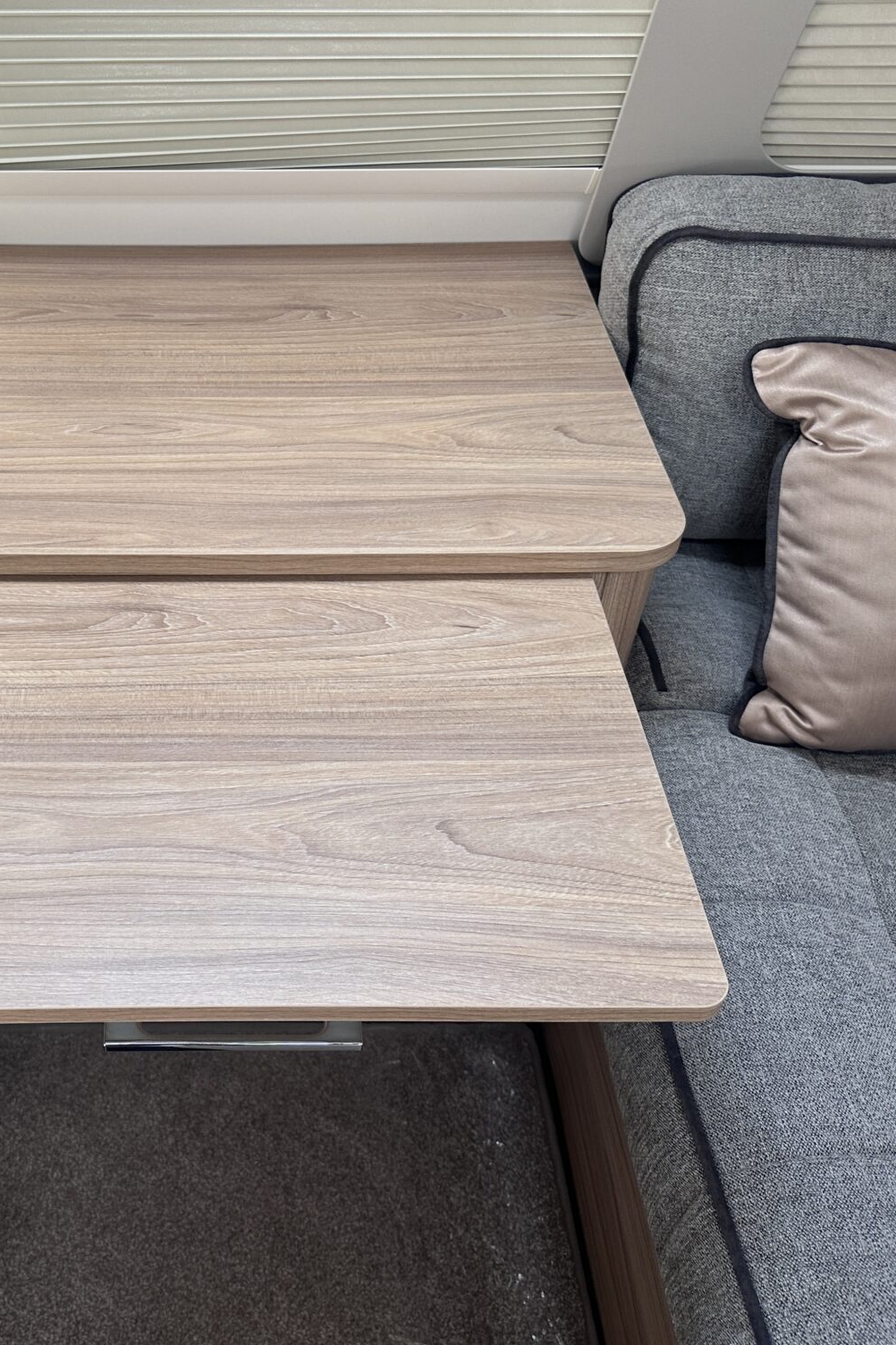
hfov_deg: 37.7
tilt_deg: -39.3
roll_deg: +2.5
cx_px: 204
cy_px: 672
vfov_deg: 55.8
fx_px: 1270
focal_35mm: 34
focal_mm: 6.86
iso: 80
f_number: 1.78
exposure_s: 1/121
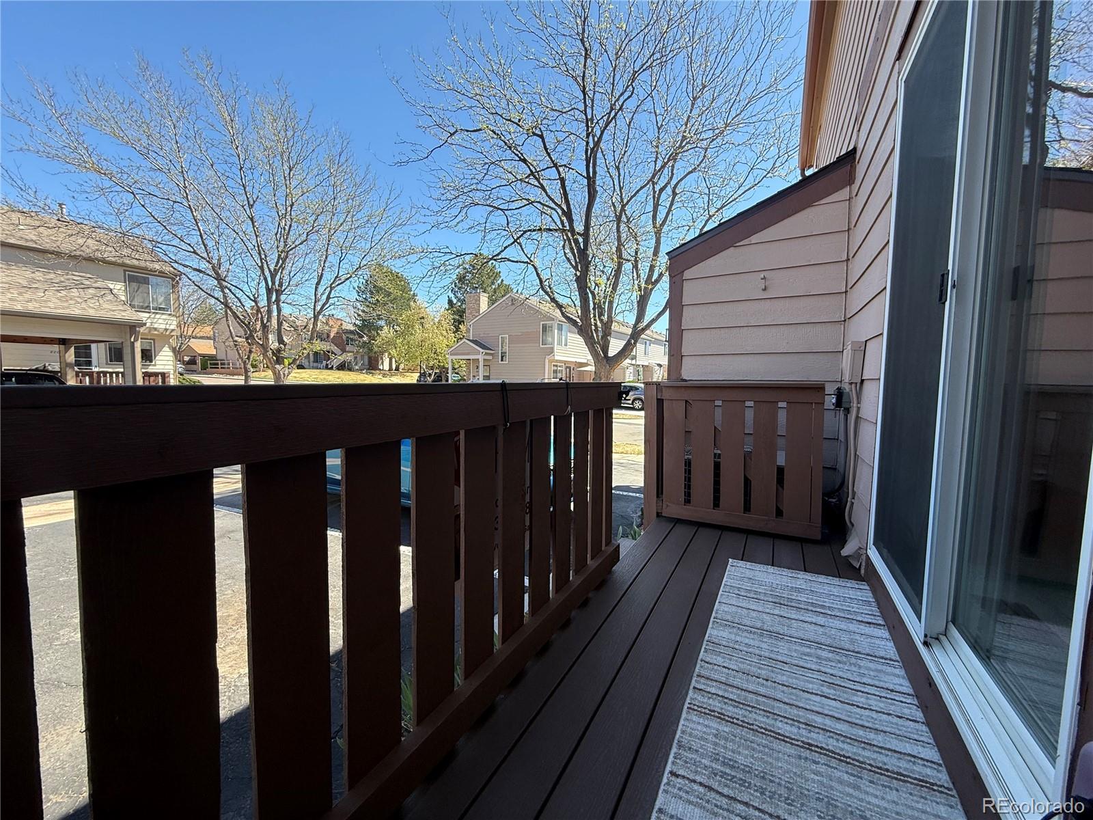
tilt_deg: -4.2
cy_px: 410
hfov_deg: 102.1
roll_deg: -0.7
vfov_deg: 85.7
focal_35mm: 14
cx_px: 546
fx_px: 442
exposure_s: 1/448
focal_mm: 2.22
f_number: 2.2
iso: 50
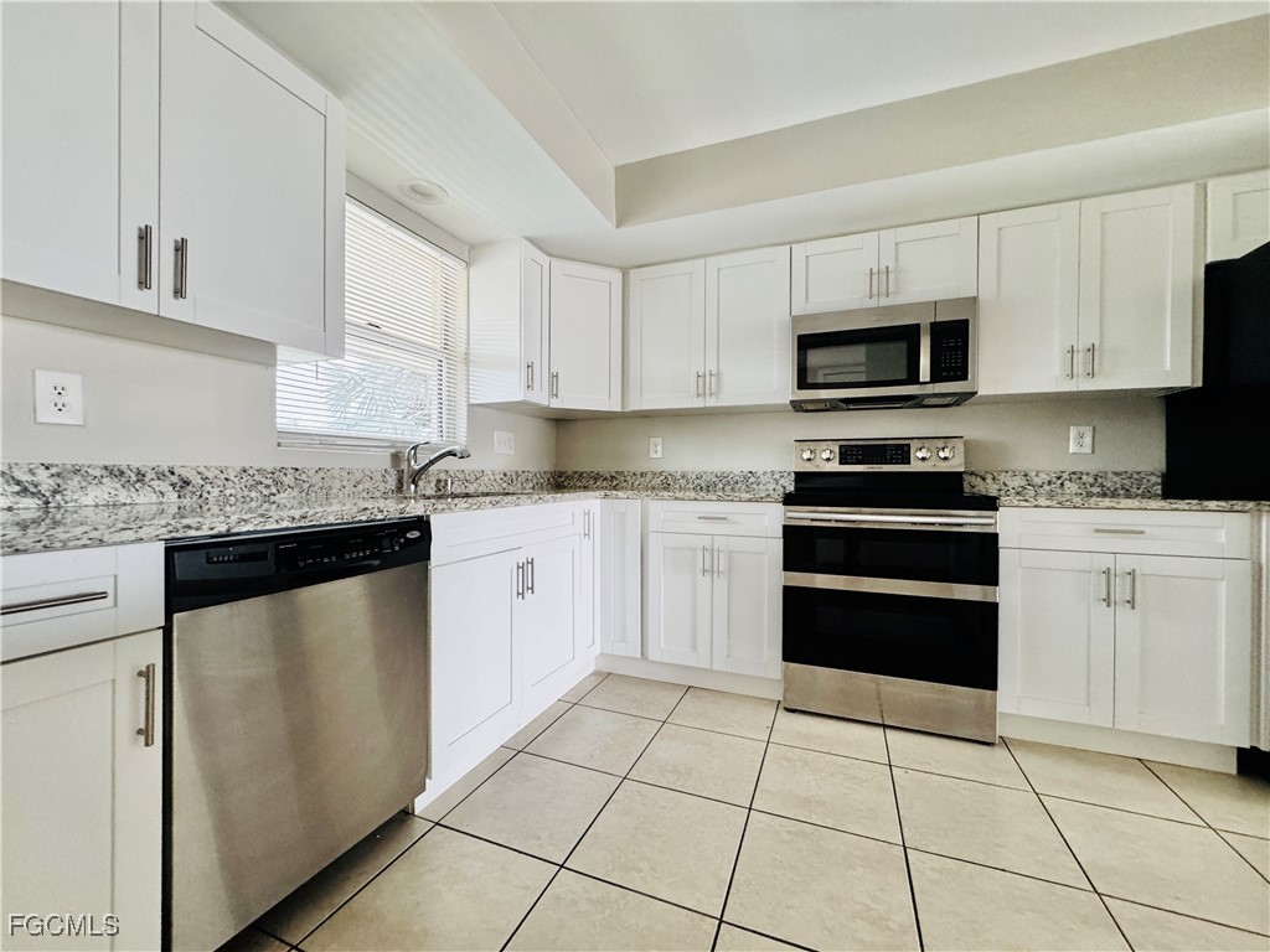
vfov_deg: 85.7
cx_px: 635
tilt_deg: -1.5
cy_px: 476
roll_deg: -0.6
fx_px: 514
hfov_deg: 102.1
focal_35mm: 14
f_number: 2.2
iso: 320
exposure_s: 1/75
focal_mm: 2.22
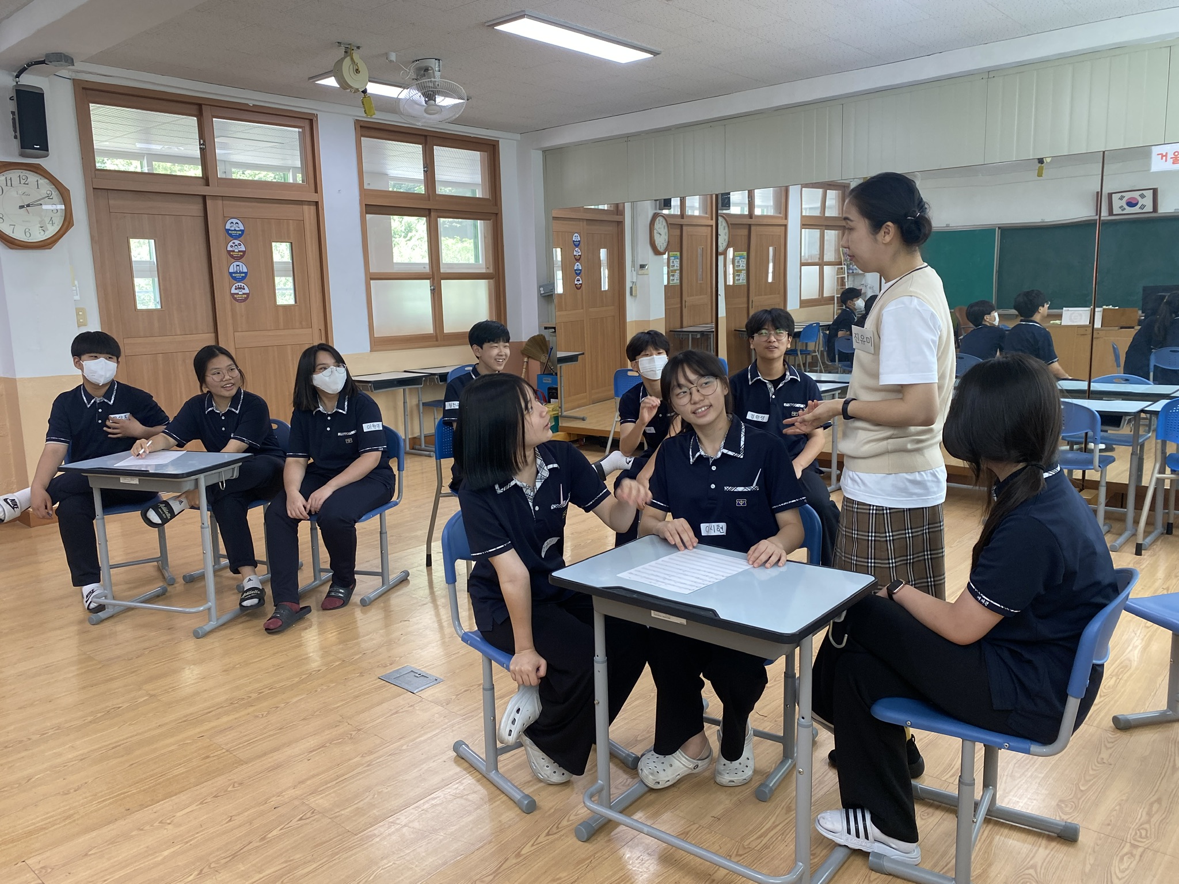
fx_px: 886
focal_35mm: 26
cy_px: 442
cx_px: 590
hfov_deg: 67.3
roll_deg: +1.3
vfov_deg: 53.1
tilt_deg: -8.9
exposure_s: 1/120
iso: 125
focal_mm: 4.25
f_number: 1.8
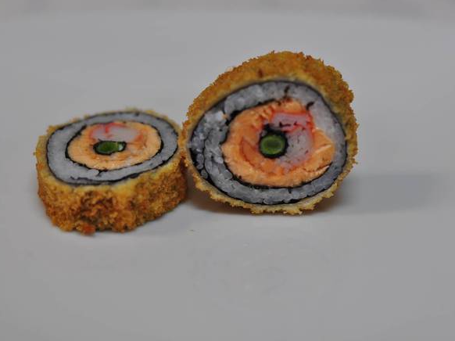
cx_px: 239
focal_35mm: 82
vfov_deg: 18.0
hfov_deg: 23.8
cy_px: 170
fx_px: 1077
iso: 200
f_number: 2.8
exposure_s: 1/50
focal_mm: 50
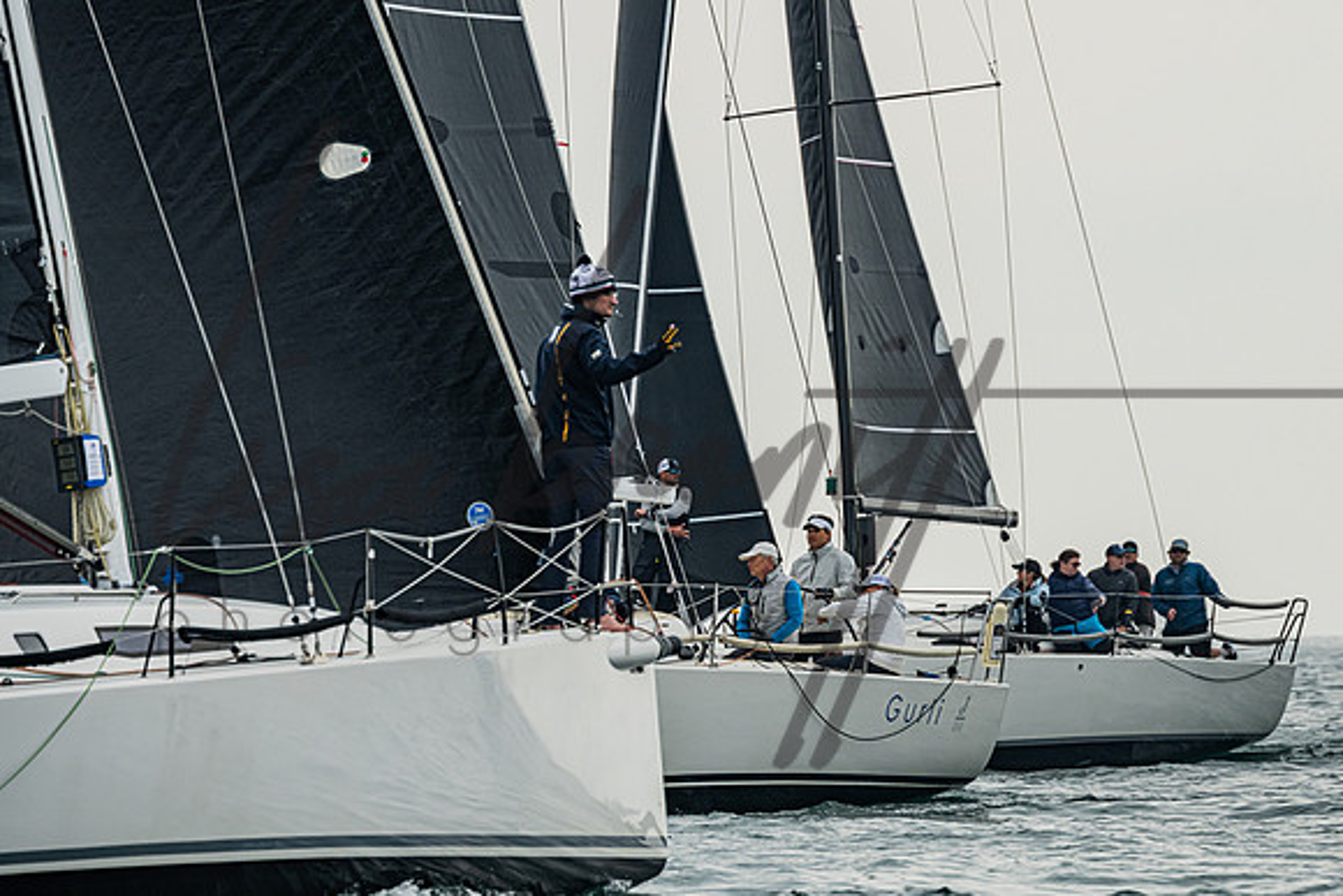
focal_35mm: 495
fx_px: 18454
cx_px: 822
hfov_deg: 4.2
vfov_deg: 2.8
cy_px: 350
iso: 640
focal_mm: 400
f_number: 10
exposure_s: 1/1600
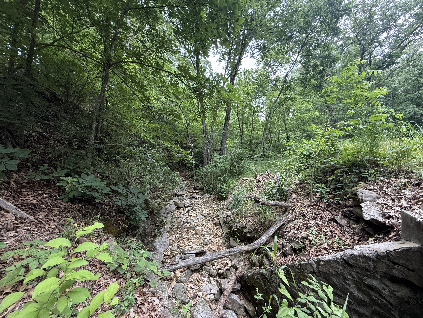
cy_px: 159
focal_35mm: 14
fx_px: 171
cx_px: 212
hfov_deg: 102.1
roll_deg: -0.3
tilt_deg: +1.2
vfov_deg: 85.7
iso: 250
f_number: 2.2
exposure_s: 1/99
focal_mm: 2.22
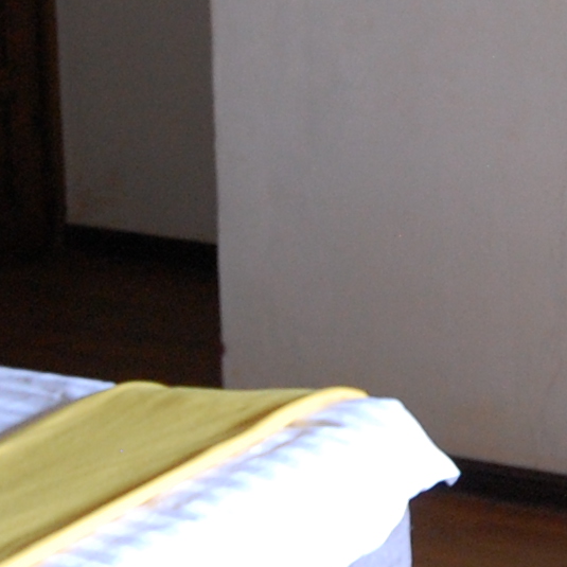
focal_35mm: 129
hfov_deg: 13.5
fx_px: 2391
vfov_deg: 13.5
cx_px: 458
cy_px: 286
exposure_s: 1/13
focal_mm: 18
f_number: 3.5
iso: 800
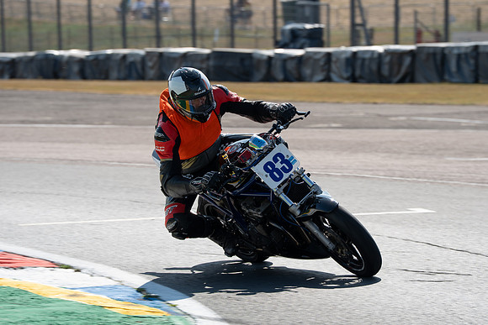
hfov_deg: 9.3
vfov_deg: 6.2
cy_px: 162
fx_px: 2999
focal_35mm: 221
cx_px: 270
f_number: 6.3
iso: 125
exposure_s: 1/500
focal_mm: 200
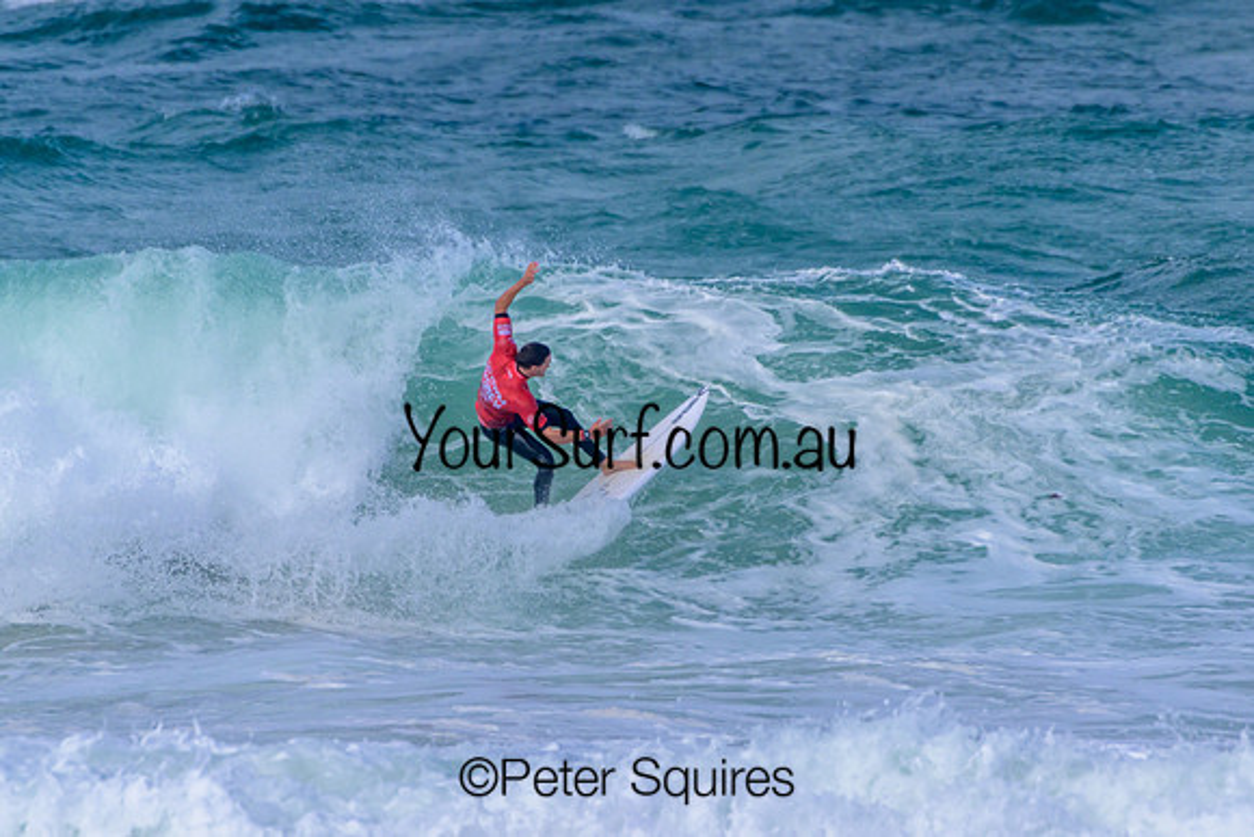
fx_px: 31356
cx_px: 627
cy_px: 418
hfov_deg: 2.3
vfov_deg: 1.5
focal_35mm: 900
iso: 900
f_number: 11
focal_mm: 900
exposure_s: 1/2500
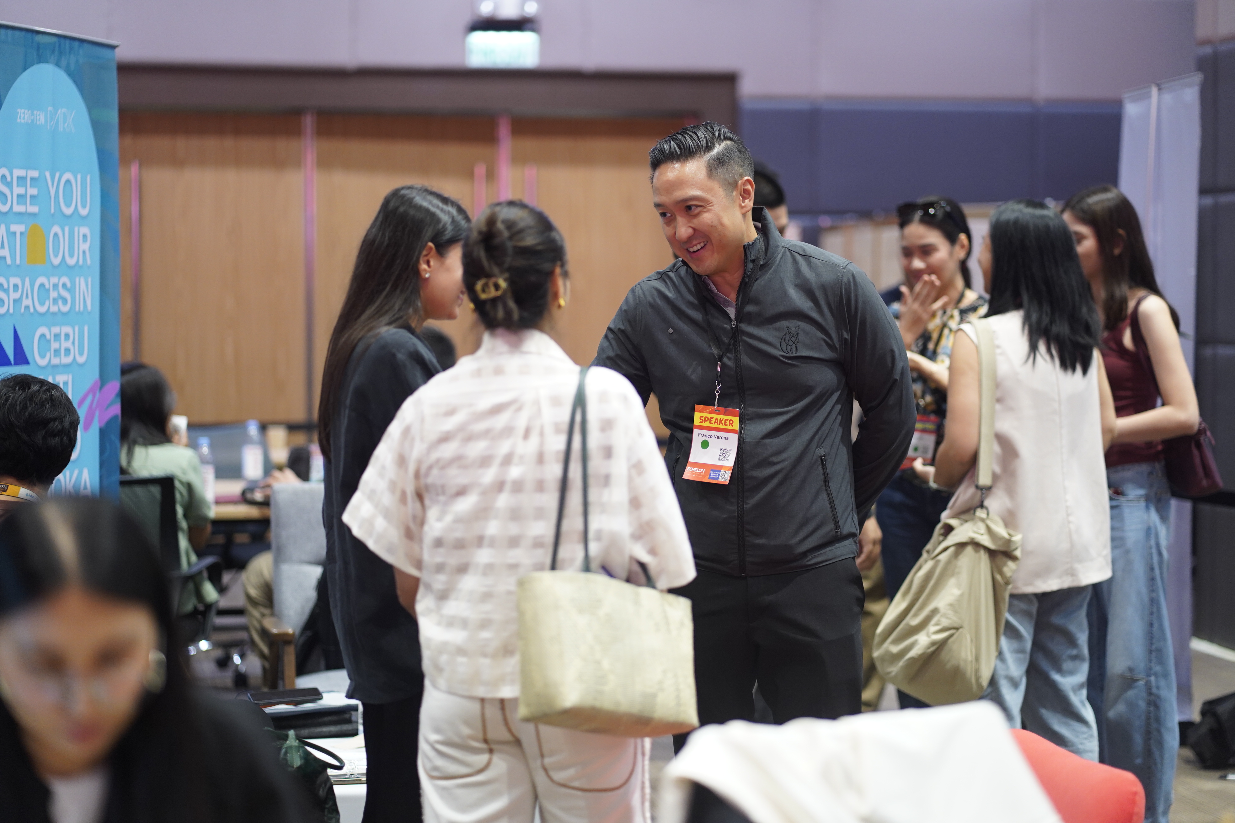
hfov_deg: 23.9
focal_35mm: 85
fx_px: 2916
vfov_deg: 16.1
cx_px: 618
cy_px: 412
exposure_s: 1/125
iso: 1250
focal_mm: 85
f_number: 1.8
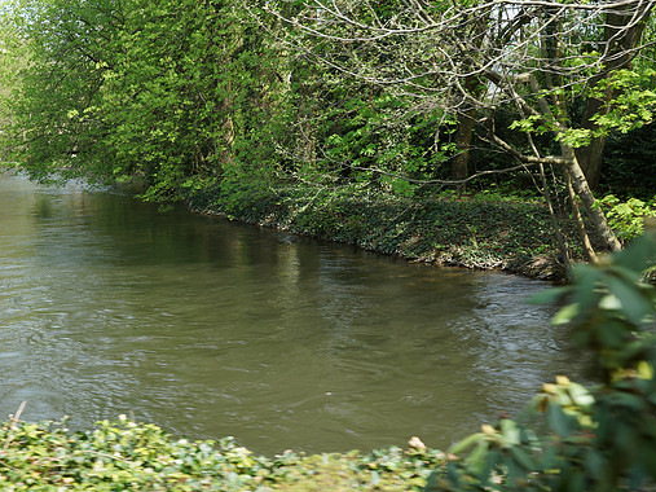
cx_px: 344
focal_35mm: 55
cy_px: 248
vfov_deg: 26.5
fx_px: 1042
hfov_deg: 34.9
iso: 100
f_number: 5.6
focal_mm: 50
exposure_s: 1/125
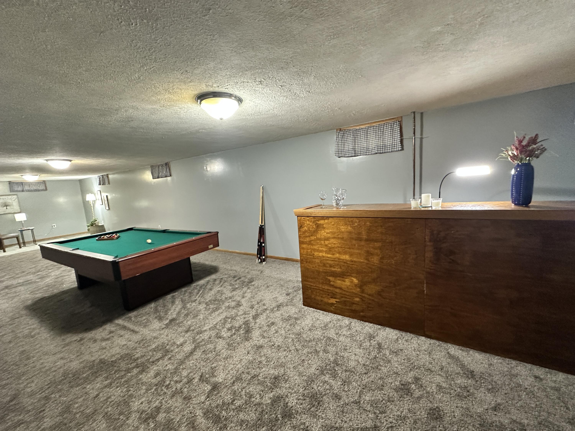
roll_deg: +3.7
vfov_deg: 85.7
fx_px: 233
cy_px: 216
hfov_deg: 102.1
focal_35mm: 14
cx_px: 288
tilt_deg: -7.1
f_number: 2.2
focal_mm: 2.22
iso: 500
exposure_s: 1/60
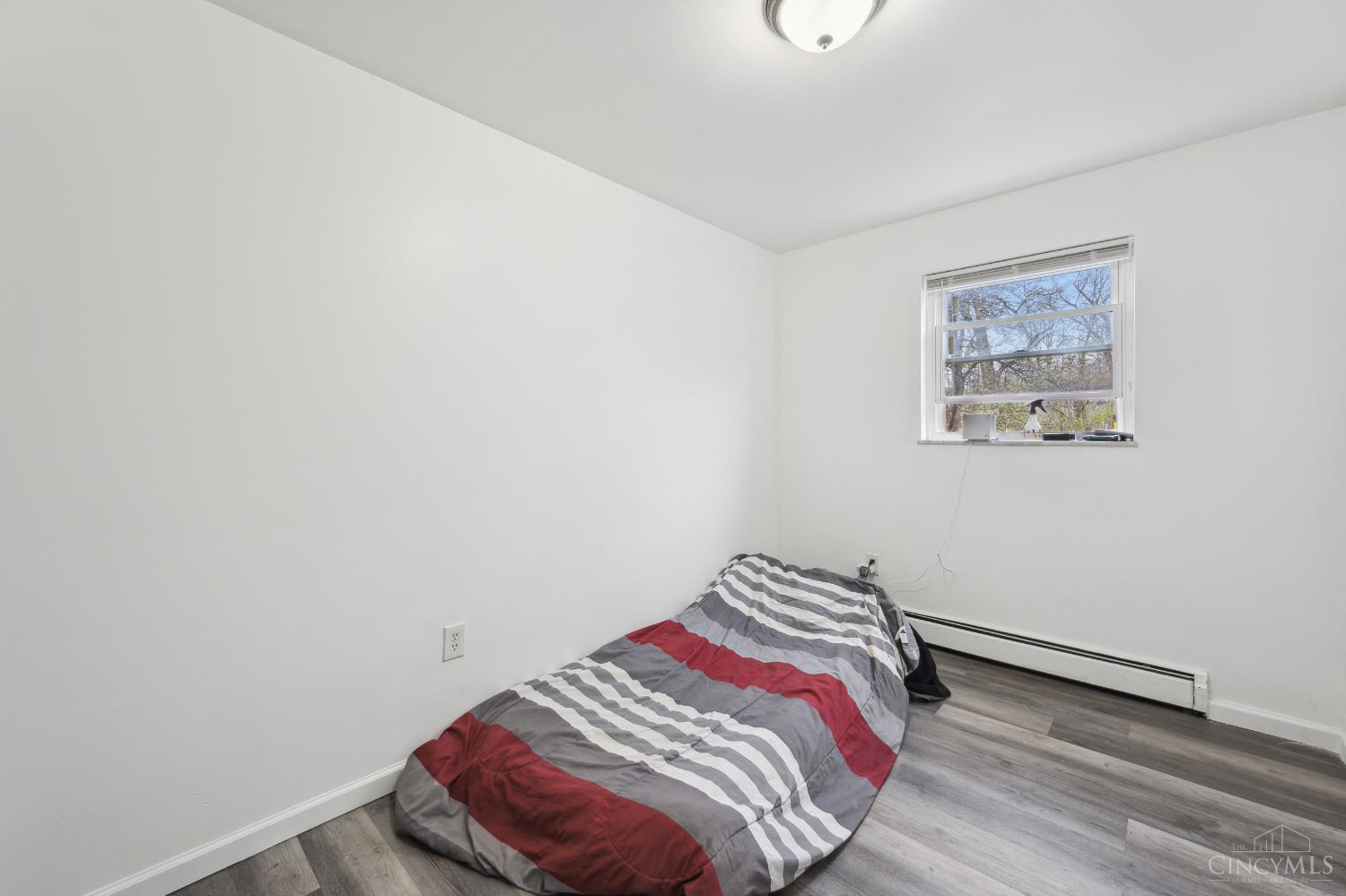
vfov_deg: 81.2
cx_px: 673
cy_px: 448
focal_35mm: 14
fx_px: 523
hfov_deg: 104.3
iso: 400
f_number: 8
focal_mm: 14
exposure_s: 1/60
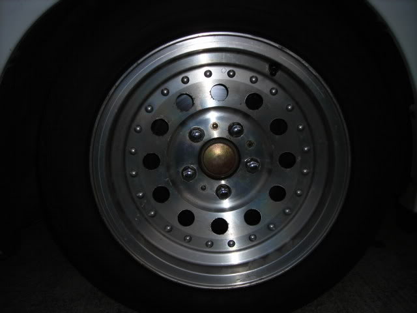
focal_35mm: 38
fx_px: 458
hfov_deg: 49.0
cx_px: 208
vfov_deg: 37.7
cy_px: 156
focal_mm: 6.3
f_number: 3.2
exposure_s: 1/60.1
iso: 50
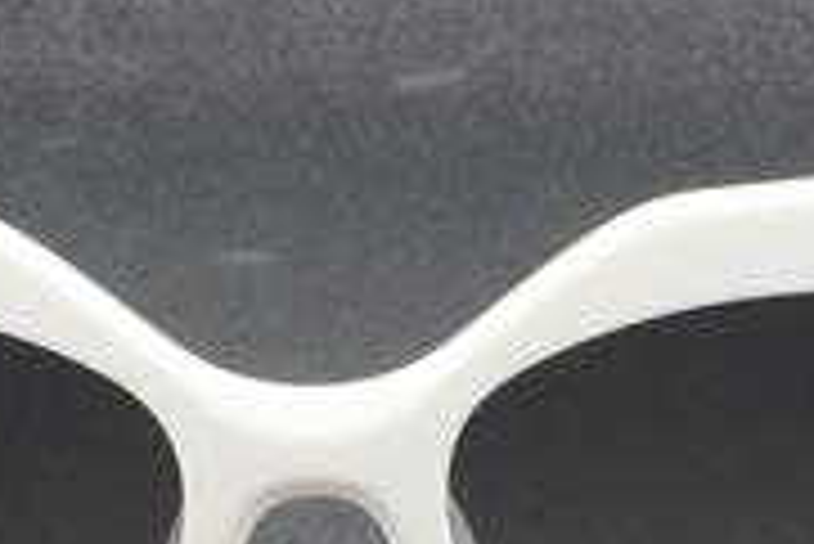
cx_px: 328
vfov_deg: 7.5
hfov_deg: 11.3
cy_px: 504
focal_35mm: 182
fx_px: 4121
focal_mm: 55
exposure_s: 1.3
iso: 100
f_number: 32
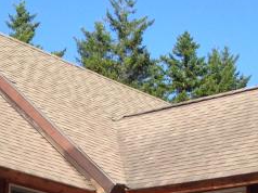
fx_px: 1057
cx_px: 86
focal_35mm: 142
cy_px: 309
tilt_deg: +3.6
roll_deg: -1.1
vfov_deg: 10.0
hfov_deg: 13.9
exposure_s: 1/559
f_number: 2.4
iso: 50
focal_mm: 4.12
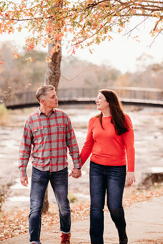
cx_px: 82
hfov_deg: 16.1
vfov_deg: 23.9
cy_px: 122
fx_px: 577
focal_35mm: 85
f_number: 2.2
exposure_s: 1/400
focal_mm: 85
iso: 320
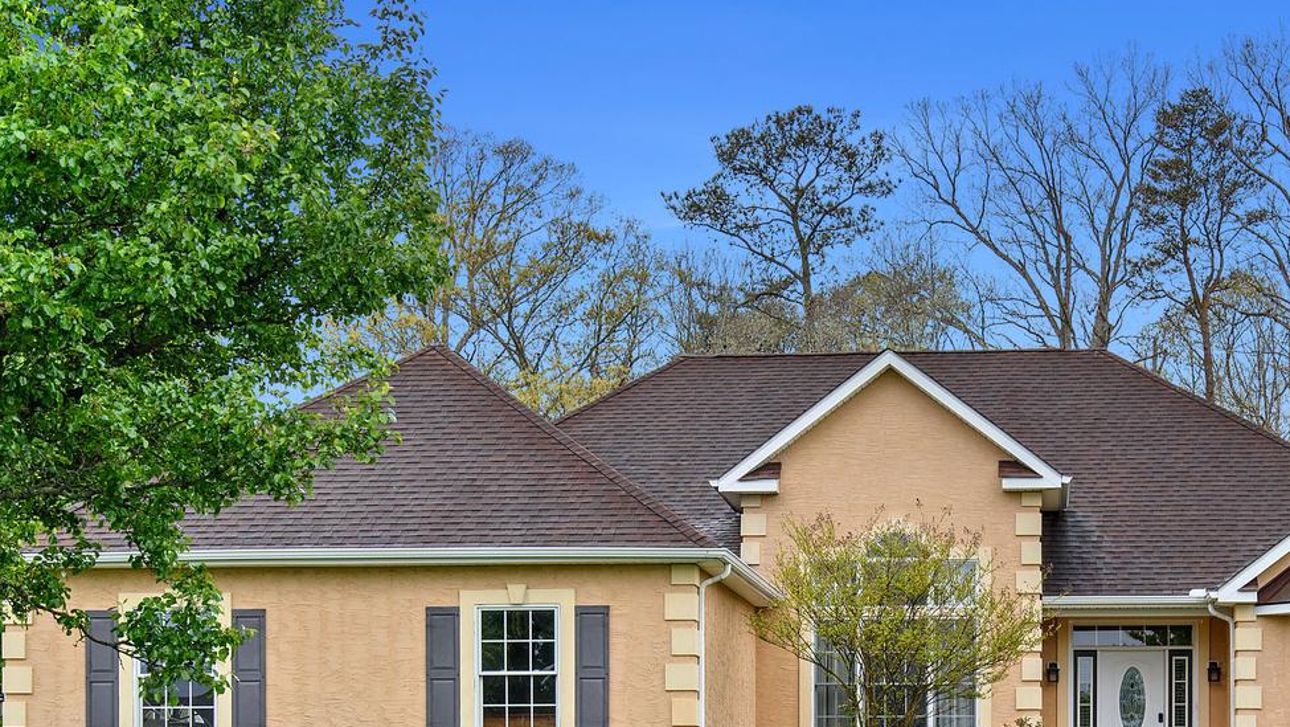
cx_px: 886
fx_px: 2258
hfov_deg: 31.6
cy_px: 794
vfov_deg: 17.7
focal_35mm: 66
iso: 400
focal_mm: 30
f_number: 8
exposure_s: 1/500
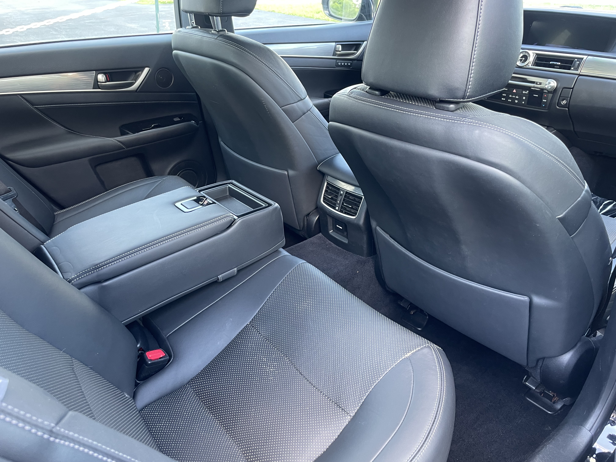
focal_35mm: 26
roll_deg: +1.2
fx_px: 463
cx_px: 308
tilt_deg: -30.8
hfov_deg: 67.3
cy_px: 231
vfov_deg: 53.1
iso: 160
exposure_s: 1/60
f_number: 1.6
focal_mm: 4.2
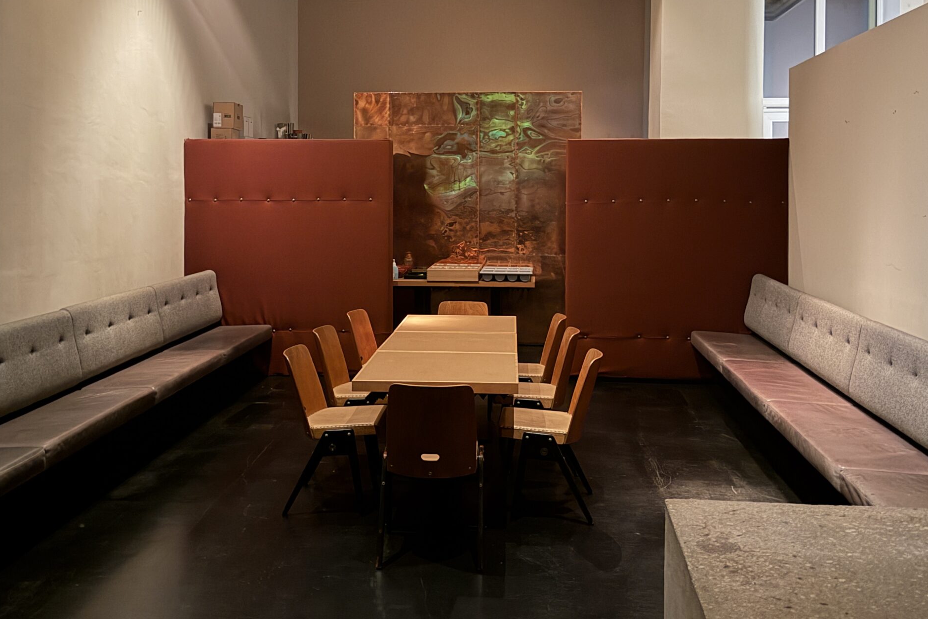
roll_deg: -1.8
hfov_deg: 55.8
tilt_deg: -1.8
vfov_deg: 38.3
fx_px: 876
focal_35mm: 34
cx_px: 472
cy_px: 192
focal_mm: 6.76
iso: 1600
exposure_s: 1/9
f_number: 1.78
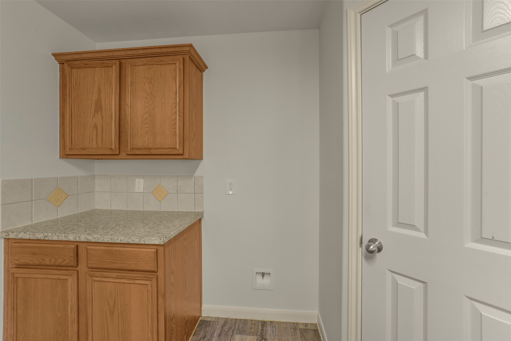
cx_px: 256
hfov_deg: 104.2
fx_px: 199
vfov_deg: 81.2
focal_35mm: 14
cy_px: 170
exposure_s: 1/10
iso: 500
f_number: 11
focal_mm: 14
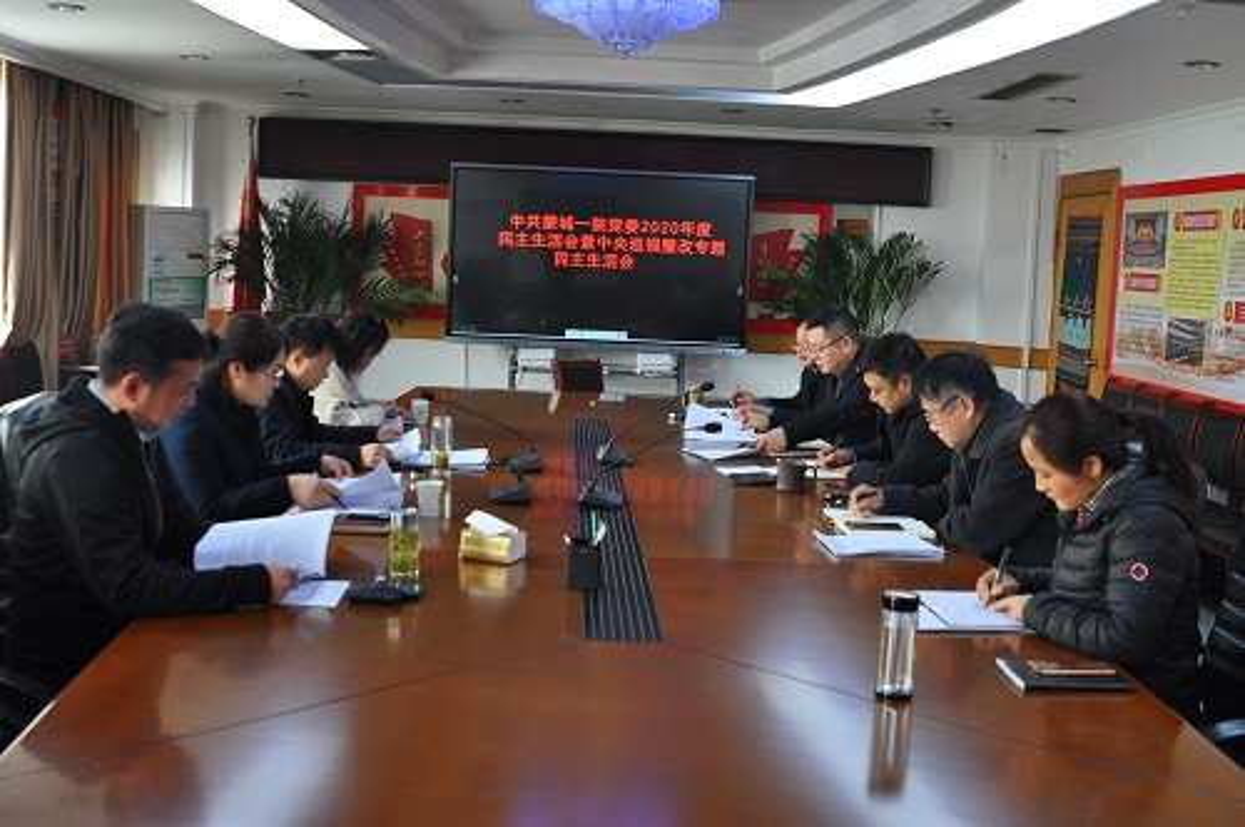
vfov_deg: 34.1
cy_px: 414
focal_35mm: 39
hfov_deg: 49.6
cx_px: 622
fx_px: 1347
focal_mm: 26
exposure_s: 1/60
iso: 560
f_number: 4
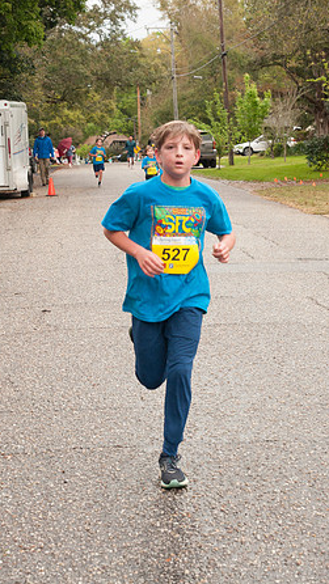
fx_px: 1178
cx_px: 176
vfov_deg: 27.9
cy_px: 292
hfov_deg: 15.9
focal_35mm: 76
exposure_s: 1/320
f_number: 7.1
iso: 800
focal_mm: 48
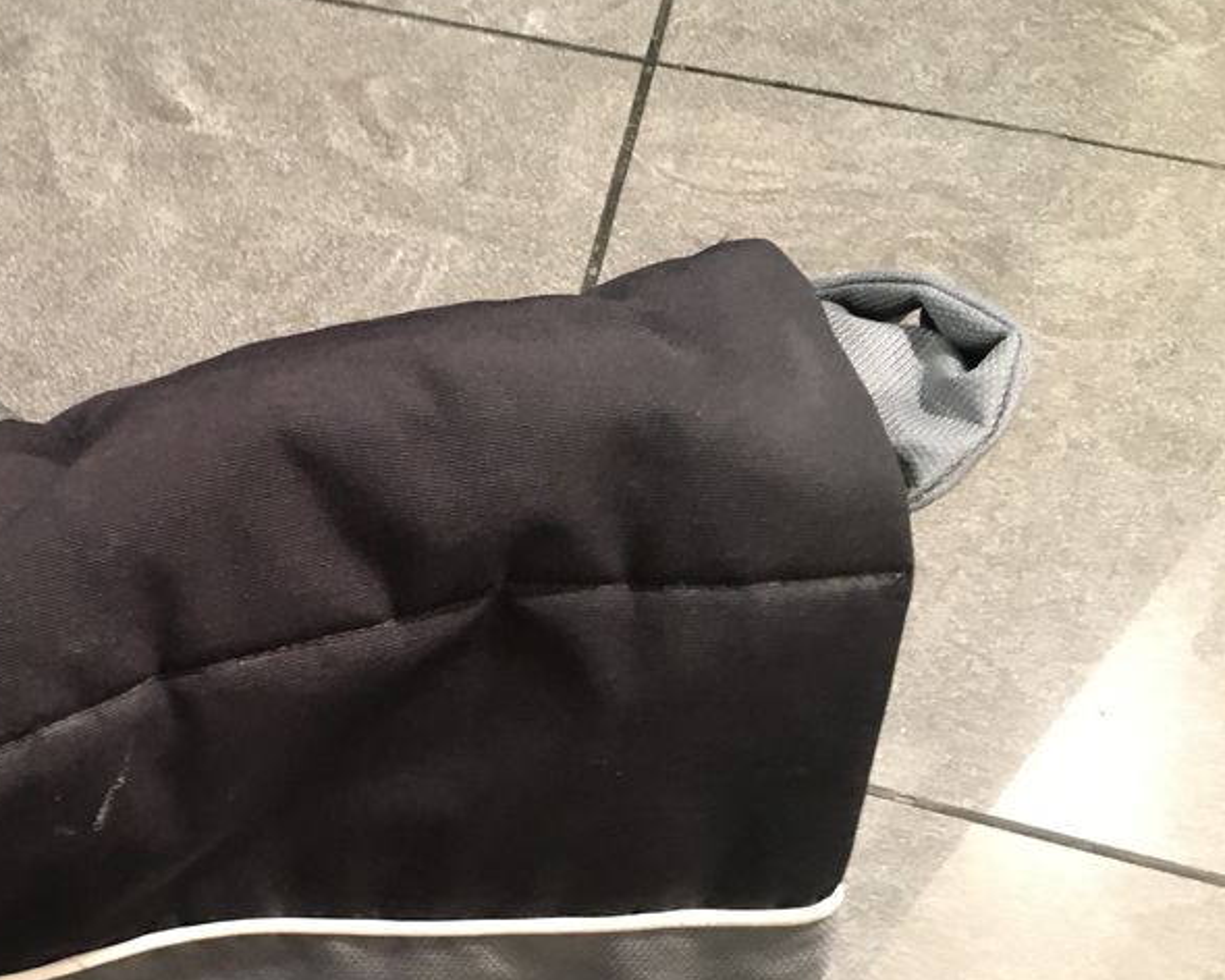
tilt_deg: -52.7
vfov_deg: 31.4
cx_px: 210
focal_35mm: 48
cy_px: 552
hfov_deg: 37.1
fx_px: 1740
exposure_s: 1/20
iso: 200
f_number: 2.2
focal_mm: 4.15
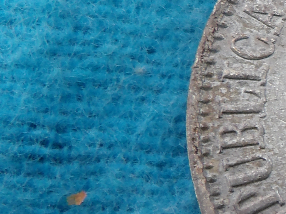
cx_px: 513
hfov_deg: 11.9
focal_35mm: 153
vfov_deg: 9.7
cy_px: 143
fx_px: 1264
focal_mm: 6.2
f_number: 4.5
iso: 100
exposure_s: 1/44
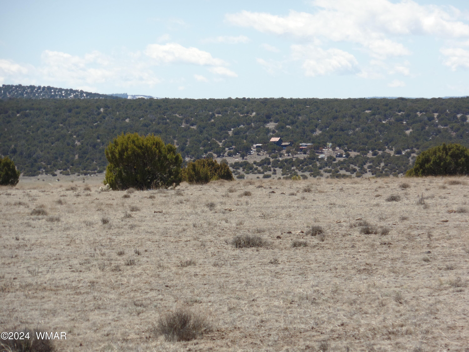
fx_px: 2940
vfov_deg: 6.8
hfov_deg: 9.1
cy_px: 176
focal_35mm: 217
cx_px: 234
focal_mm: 38.6
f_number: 4.8
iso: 80
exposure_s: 1/500
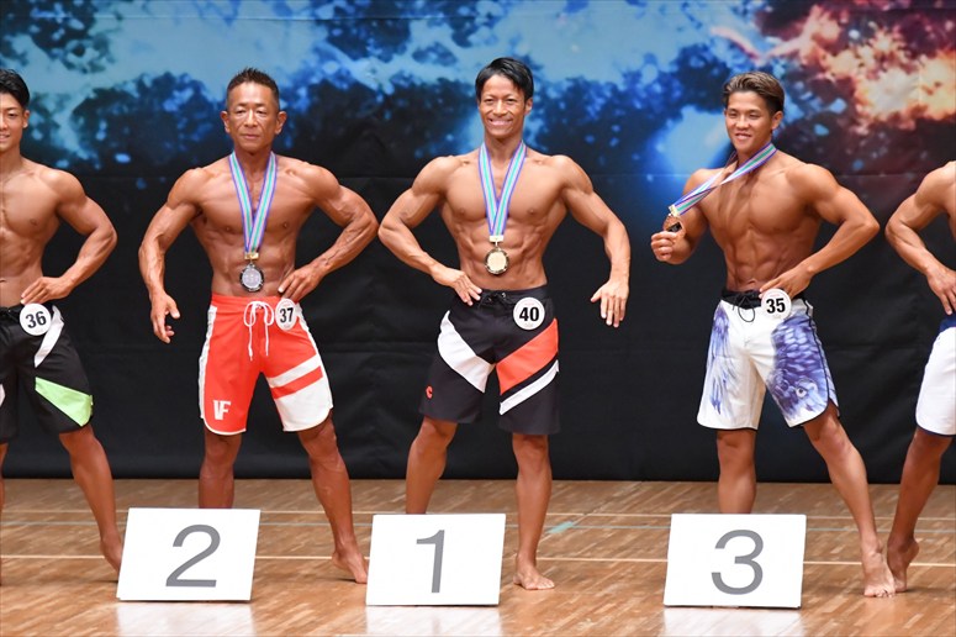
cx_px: 478
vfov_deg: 4.8
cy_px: 318
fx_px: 7565
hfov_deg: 7.2
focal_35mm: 285
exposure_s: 1/400
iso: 8000
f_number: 5.6
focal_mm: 190
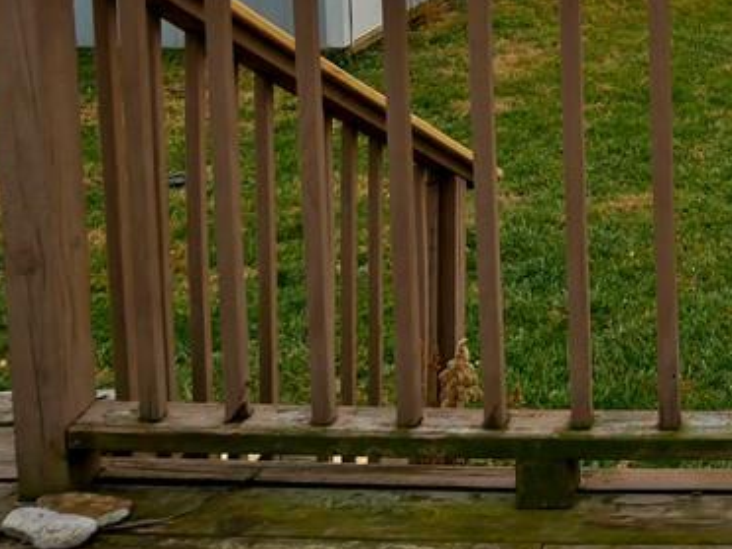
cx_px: 924
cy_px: -197
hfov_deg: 25.7
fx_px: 1396
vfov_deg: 20.1
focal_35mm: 66
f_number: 3.5
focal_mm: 12
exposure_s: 1/100
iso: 200
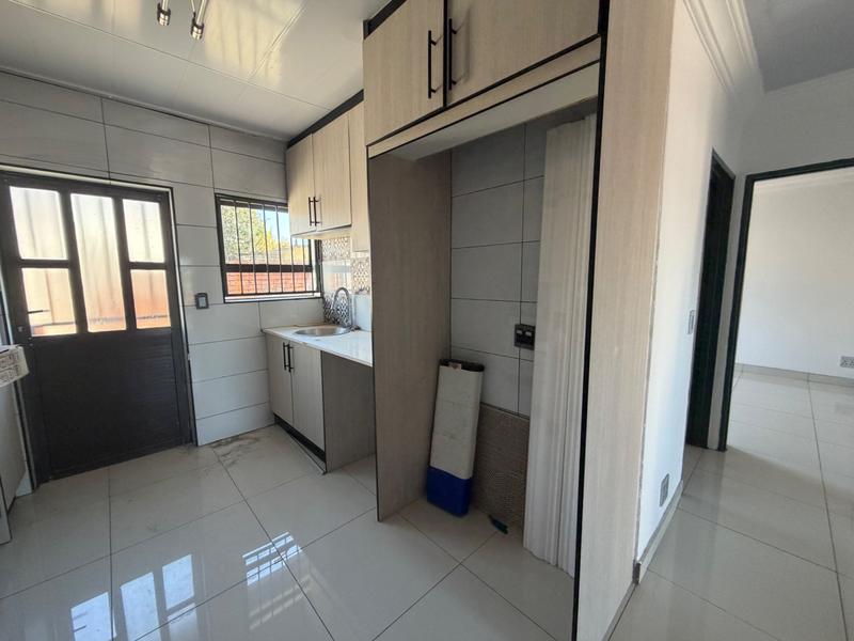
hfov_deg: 102.1
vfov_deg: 85.7
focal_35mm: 14
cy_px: 320
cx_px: 427
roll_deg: +2.0
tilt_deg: -6.4
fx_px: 345
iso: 320
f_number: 2.2
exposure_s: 1/121
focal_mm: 2.22
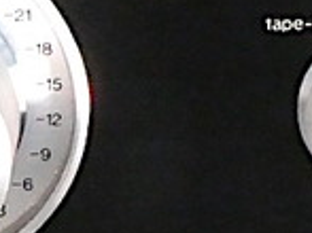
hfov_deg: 2.2
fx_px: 7961
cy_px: 161
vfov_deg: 1.7
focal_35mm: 884
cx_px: 153
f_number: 5.6
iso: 1600
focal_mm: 24.2
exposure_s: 1/50
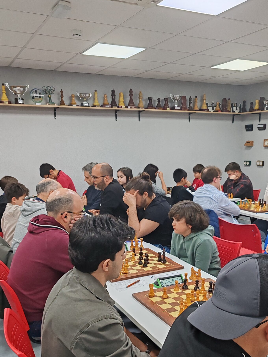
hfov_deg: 37.6
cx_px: 158
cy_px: 237
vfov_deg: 48.2
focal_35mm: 38
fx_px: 392
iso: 500
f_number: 1.9
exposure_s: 1/100
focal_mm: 6.12
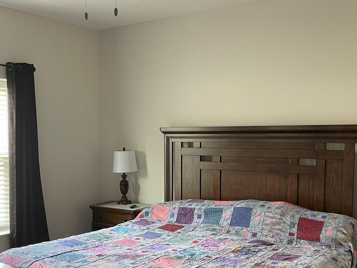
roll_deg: +0.3
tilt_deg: -6.7
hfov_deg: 45.7
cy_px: 180
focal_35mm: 41
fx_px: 423
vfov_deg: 34.8
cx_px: 158
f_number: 1.6
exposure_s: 1/60
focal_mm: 5.1
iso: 125
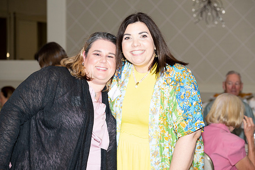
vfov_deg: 14.4
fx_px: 673
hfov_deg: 21.5
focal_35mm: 95
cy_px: 85
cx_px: 128
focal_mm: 95
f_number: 5.6
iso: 800
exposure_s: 1/200
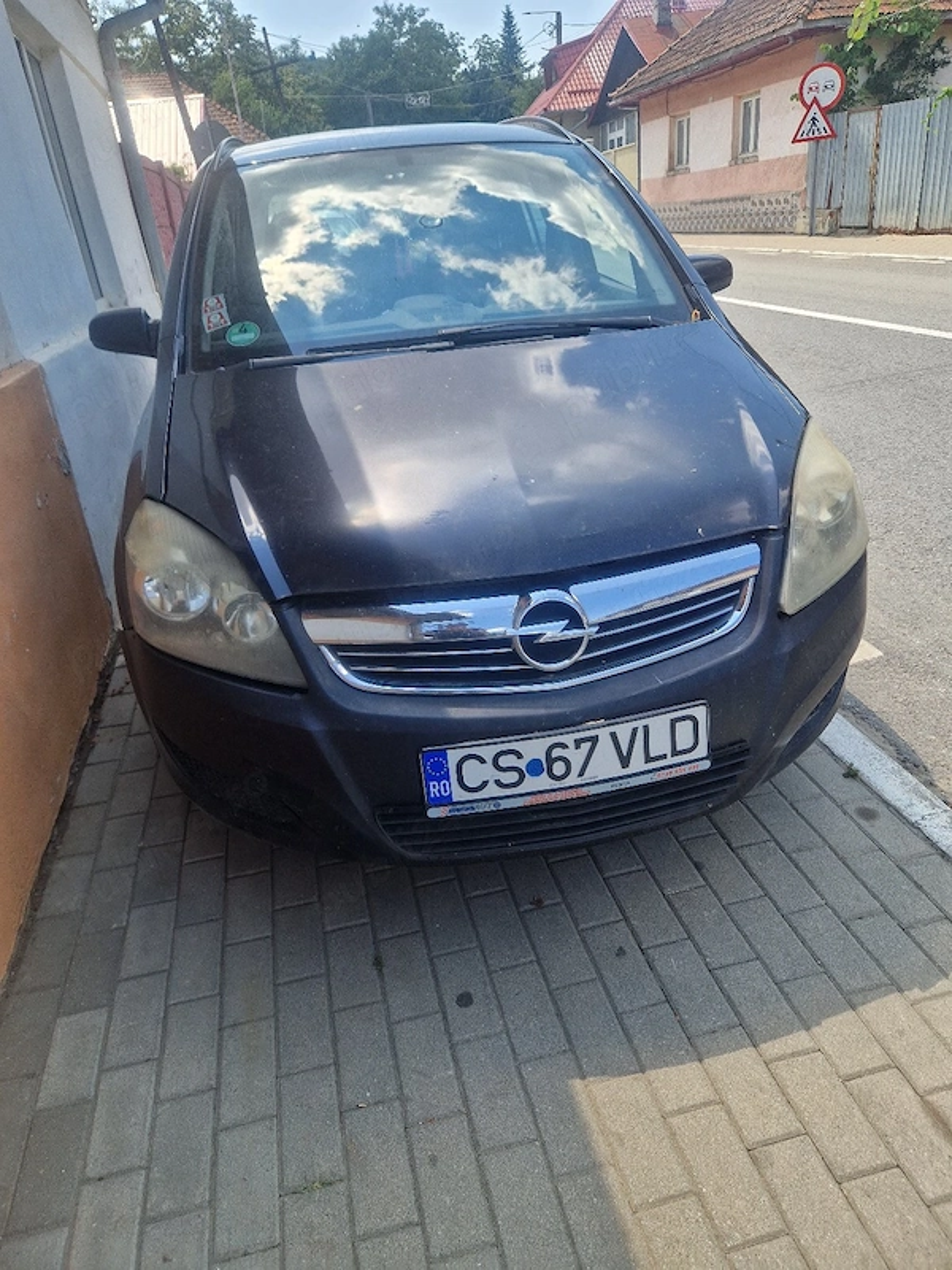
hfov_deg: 58.9
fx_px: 843
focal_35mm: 23
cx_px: 476
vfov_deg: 73.9
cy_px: 635
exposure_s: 1/500
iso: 50
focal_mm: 5.4
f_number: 1.8
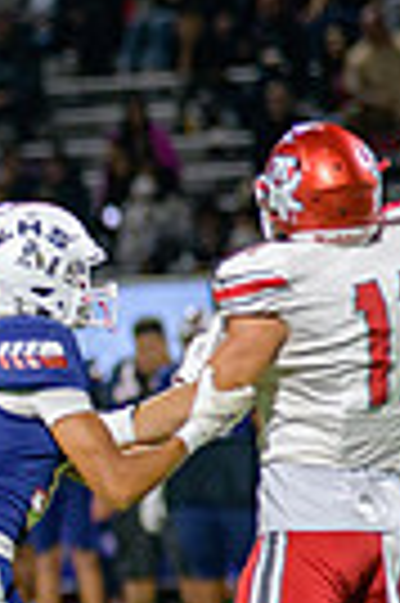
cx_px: -418
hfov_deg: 1.8
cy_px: 497
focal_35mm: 781
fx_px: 13049
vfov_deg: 2.6
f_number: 2.8
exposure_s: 1/320
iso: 2000
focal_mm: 180
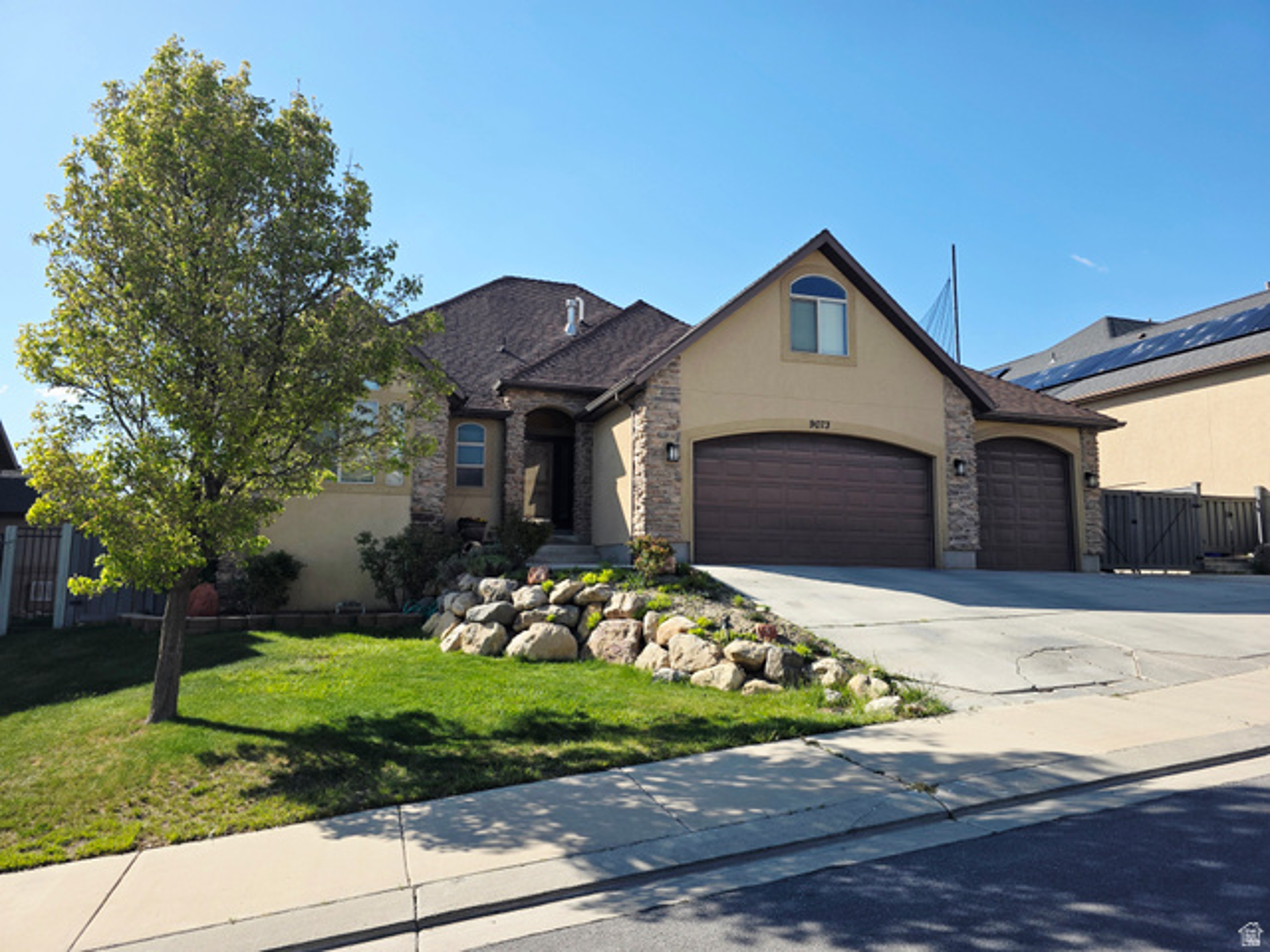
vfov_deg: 58.9
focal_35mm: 23
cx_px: 635
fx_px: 844
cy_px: 476
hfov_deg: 73.9
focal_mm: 6.3
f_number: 1.7
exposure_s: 1/5000
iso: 80
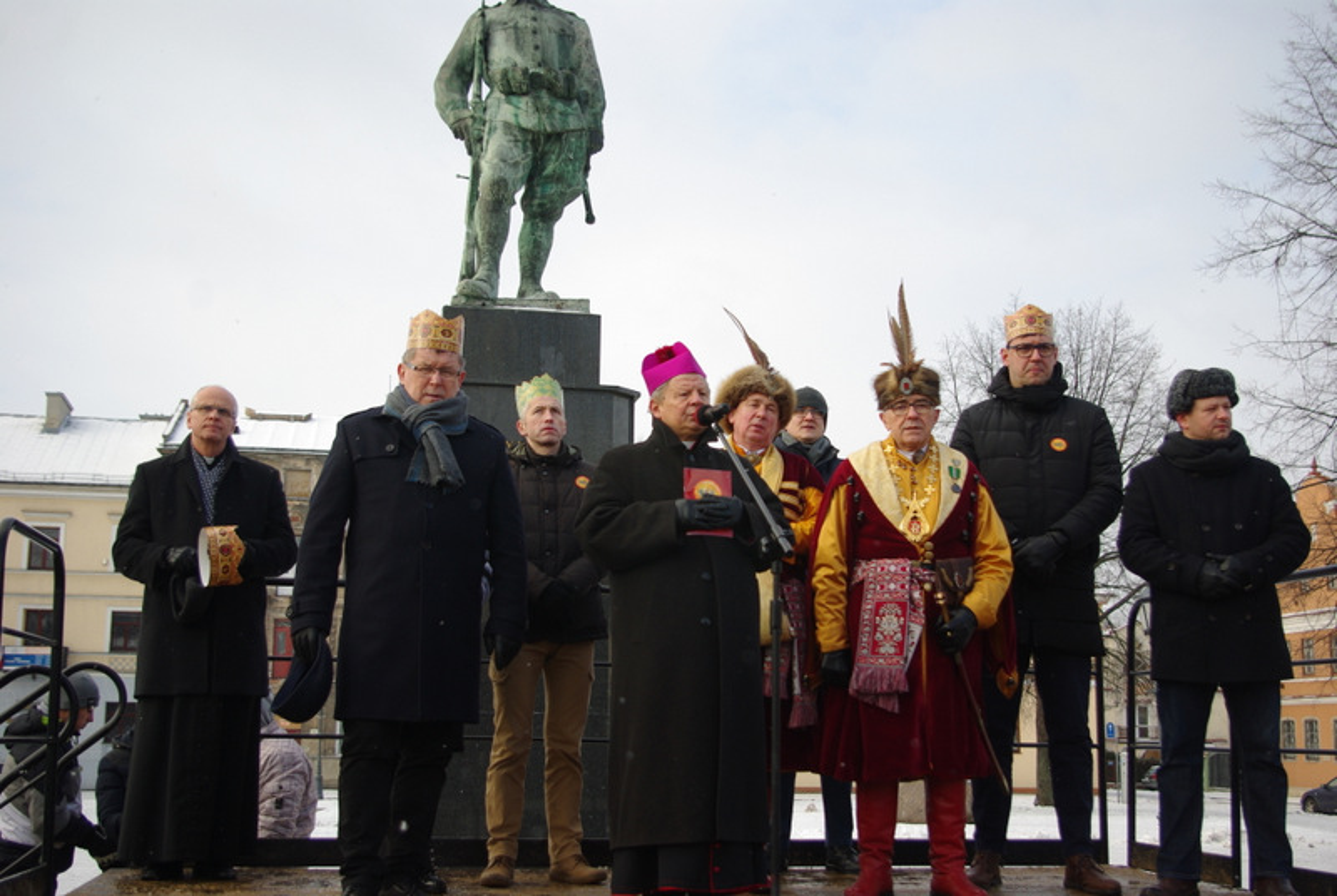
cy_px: 448
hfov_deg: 42.7
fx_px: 1711
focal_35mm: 46
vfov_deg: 29.3
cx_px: 668
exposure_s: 1/350
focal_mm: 31
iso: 140
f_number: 4
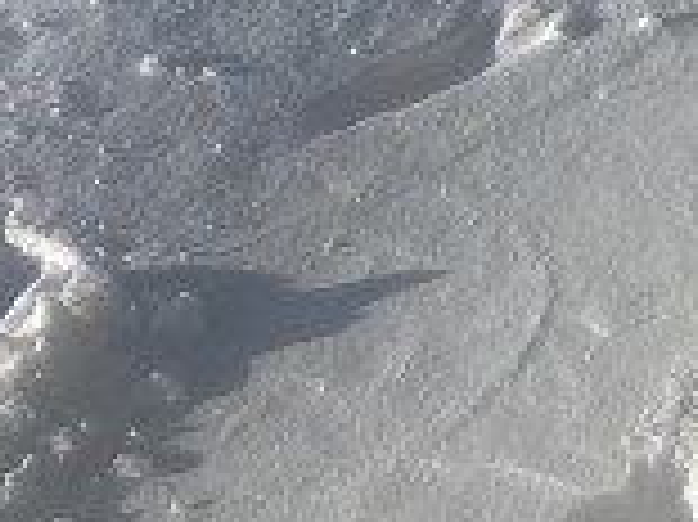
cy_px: -536
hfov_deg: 12.8
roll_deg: +2.6
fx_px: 2700
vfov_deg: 10.2
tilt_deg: -16.2
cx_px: 1423
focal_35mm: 134
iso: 32
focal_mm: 4.25
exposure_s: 1/3984
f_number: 1.8
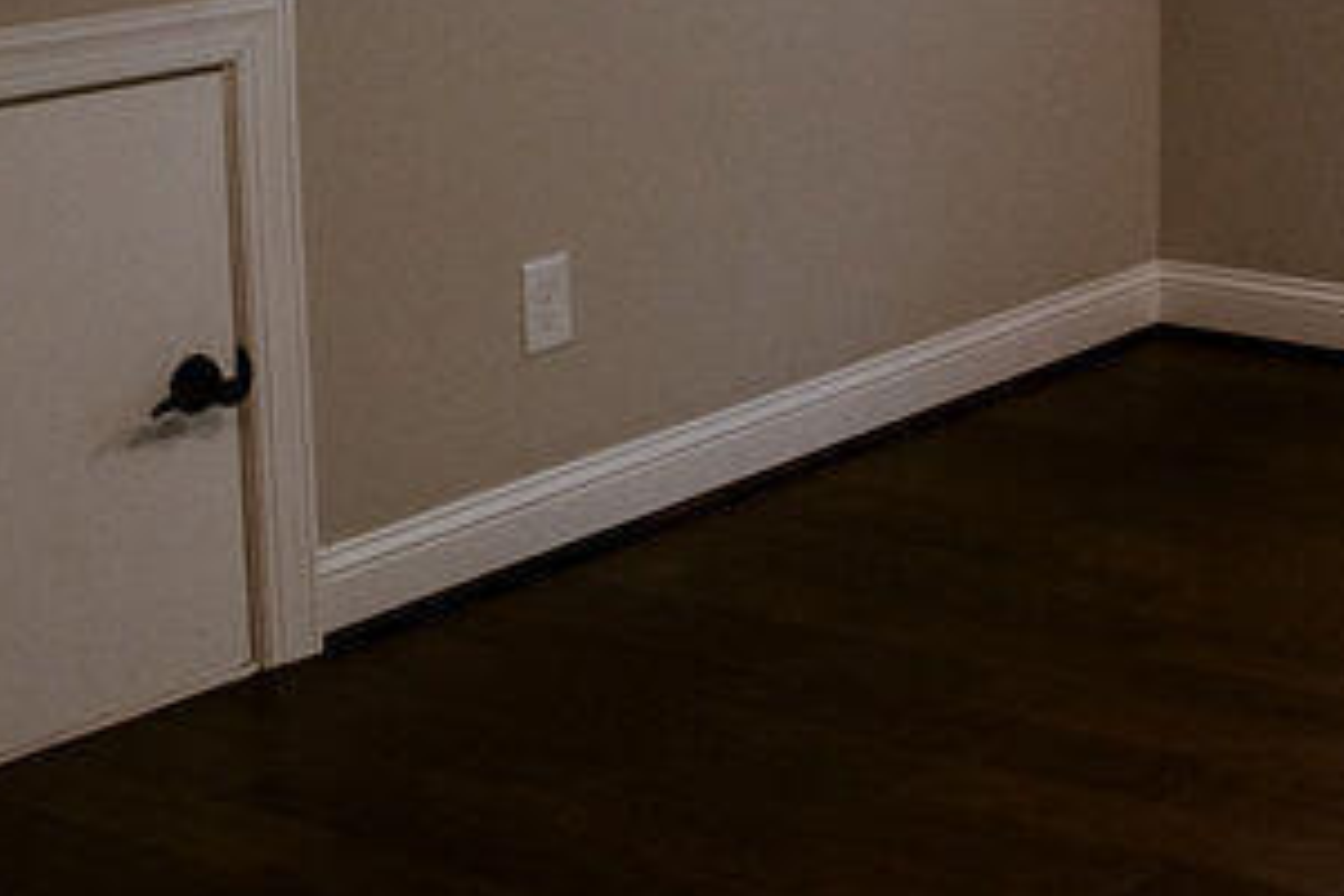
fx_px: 3061
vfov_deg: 16.3
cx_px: 1770
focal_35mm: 82
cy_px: -34
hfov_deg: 22.1
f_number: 2.8
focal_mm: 24
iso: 2500
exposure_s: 1/200
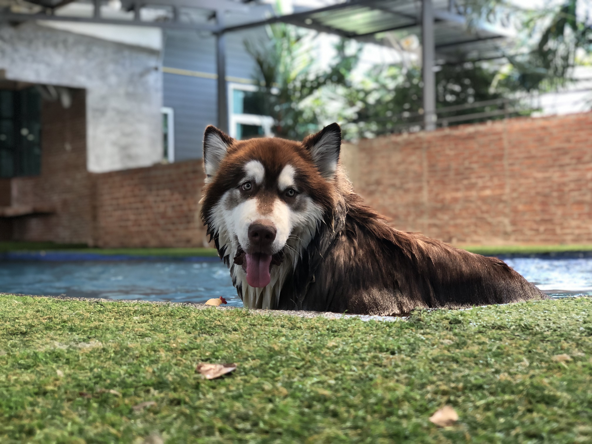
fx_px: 889
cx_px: 296
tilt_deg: +2.2
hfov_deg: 36.8
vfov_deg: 28.0
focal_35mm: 52
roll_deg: +1.5
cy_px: 222
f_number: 2.4
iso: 80
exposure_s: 1/60
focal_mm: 6
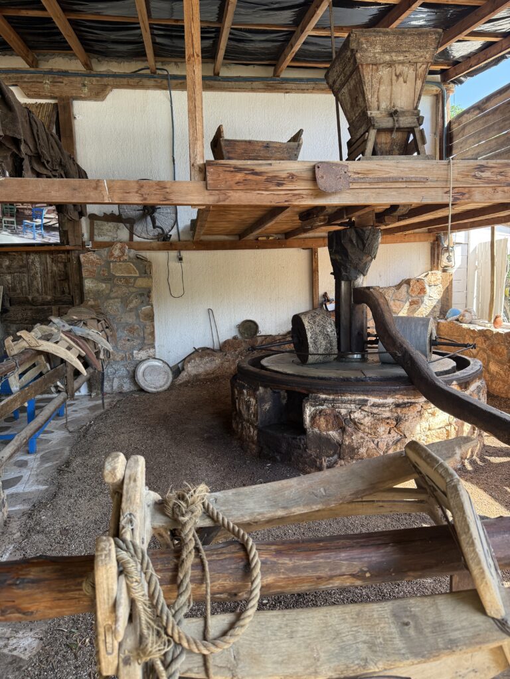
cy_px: 340
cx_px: 255
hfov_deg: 56.8
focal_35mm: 24
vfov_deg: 71.6
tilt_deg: -5.9
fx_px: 471
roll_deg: +1.3
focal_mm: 6.76
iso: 125
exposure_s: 1/243
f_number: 1.78
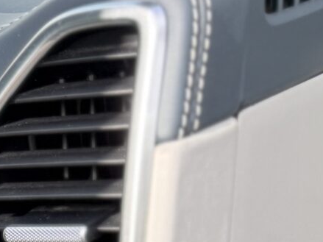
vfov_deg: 9.9
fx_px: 1306
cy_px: 463
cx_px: -503
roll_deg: +14.4
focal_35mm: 140
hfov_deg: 11.2
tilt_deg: -19.9
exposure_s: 1/521
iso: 100
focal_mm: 6.76
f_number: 1.78
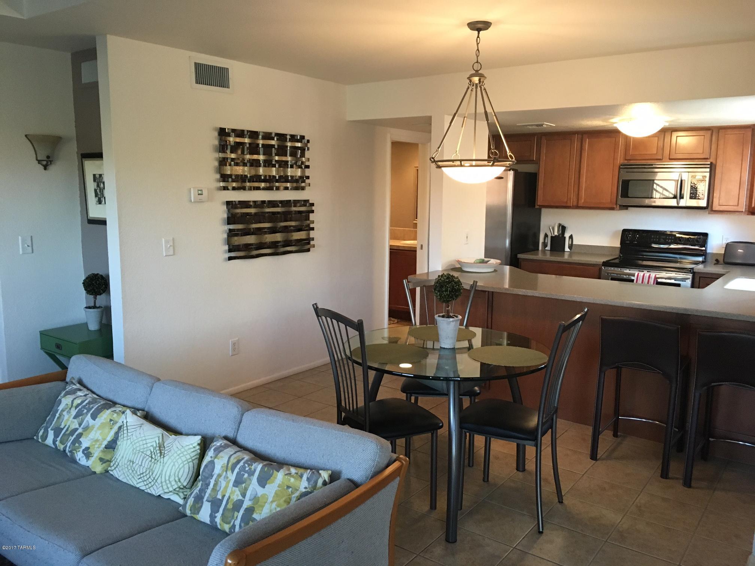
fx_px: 633
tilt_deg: -8.5
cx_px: 378
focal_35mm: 29
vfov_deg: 48.2
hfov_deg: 61.7
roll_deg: +0.0
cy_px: 283
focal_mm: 4.15
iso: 160
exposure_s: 1/30
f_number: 2.2
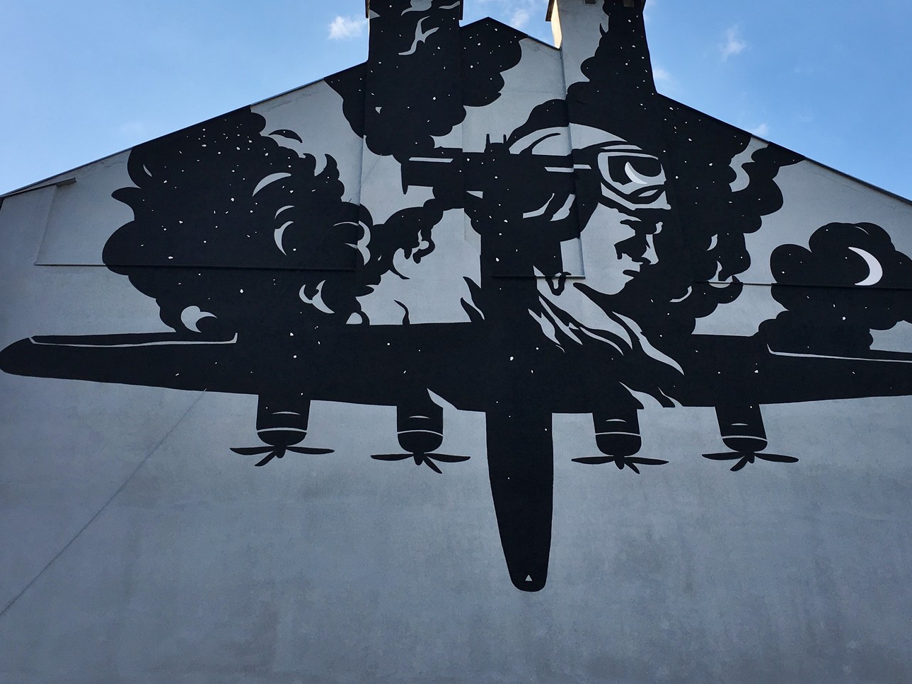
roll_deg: +1.3
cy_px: 214
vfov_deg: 31.9
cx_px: 494
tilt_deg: +42.1
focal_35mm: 45
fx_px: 1186
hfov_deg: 42.0
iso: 25
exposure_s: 1/874
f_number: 2.2
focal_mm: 4.15
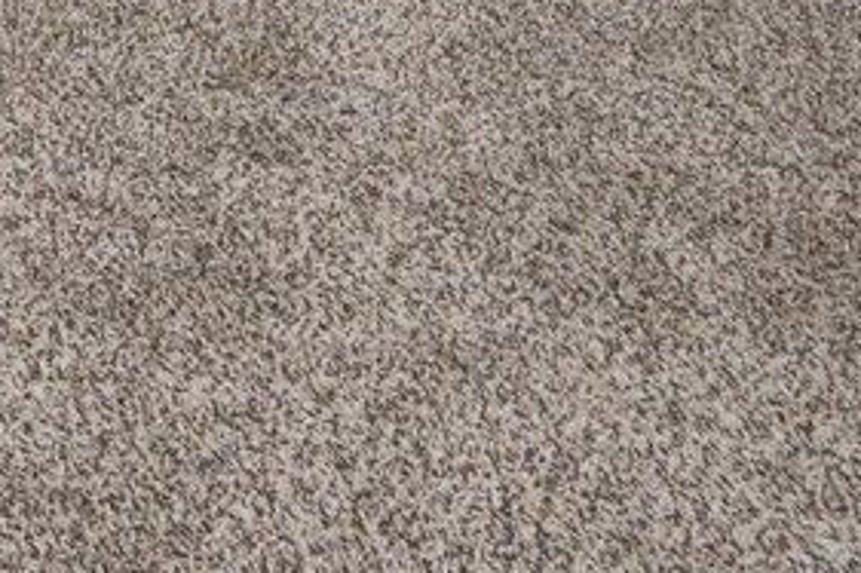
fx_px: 2438
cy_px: -1480
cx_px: -1134
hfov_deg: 14.4
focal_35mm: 102
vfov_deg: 8.8
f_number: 9
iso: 400
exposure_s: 1/50
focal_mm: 14
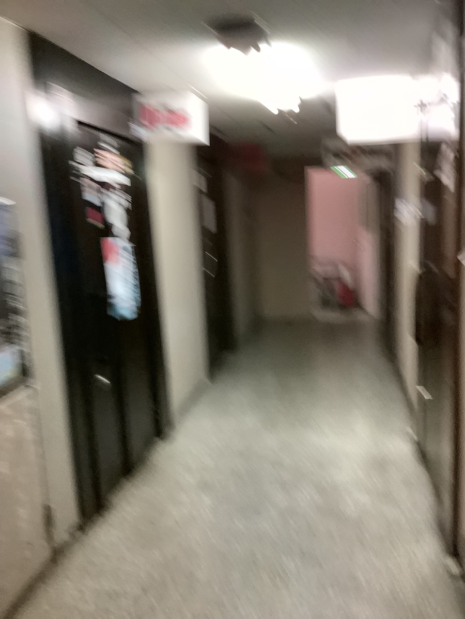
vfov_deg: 58.4
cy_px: 310
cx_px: 232
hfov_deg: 45.4
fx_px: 555
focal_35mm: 31
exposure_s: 1/40
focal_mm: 3.3
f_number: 2.4
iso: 400
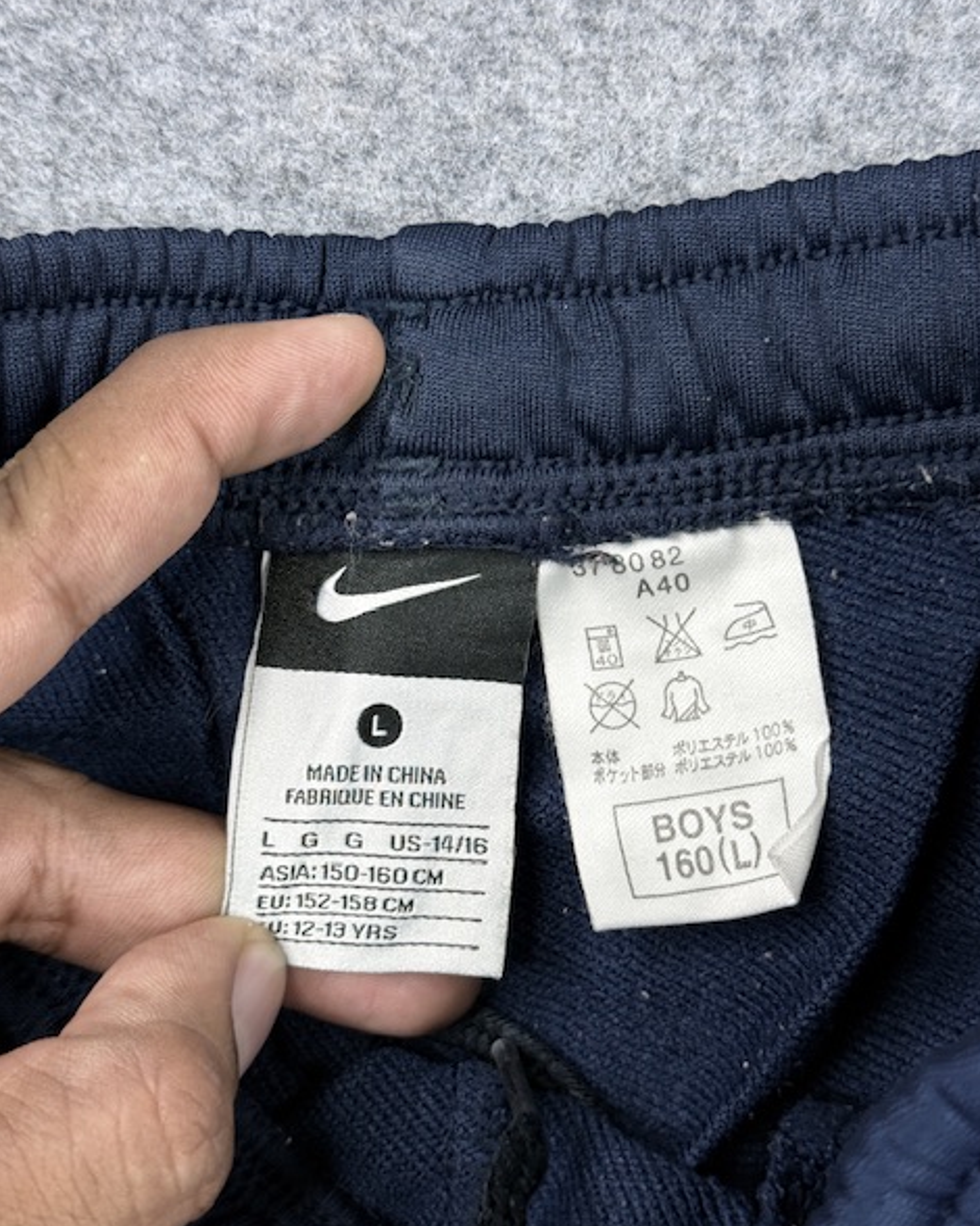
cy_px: 607
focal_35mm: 51
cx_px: 498
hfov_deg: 29.7
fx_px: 1850
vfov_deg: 36.7
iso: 64
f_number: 1.78
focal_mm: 6.76
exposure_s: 1/100
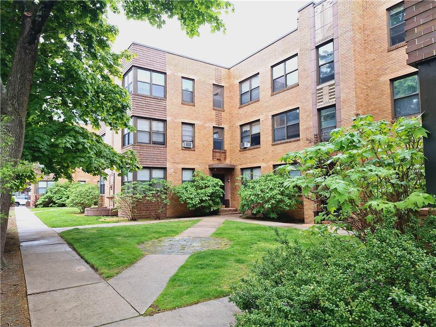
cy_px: 164
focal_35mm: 23
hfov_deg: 73.9
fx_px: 290
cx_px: 218
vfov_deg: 58.9
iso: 40
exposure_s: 1/485
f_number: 1.8
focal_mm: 5.54
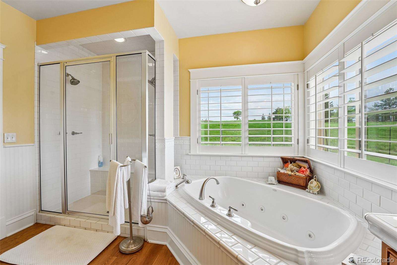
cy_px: 132
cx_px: 198
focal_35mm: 14
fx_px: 154
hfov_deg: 104.3
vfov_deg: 81.2
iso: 100
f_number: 8
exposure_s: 1/40
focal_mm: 14
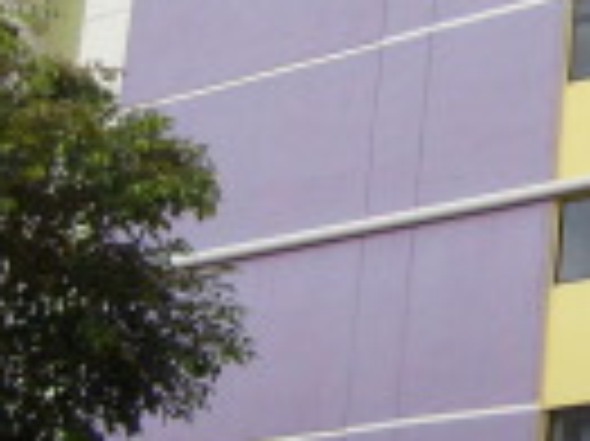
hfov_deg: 12.6
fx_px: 2503
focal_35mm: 147
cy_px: 18
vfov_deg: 10.0
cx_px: 937
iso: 80
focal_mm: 5.8
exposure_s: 1/90
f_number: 7.1
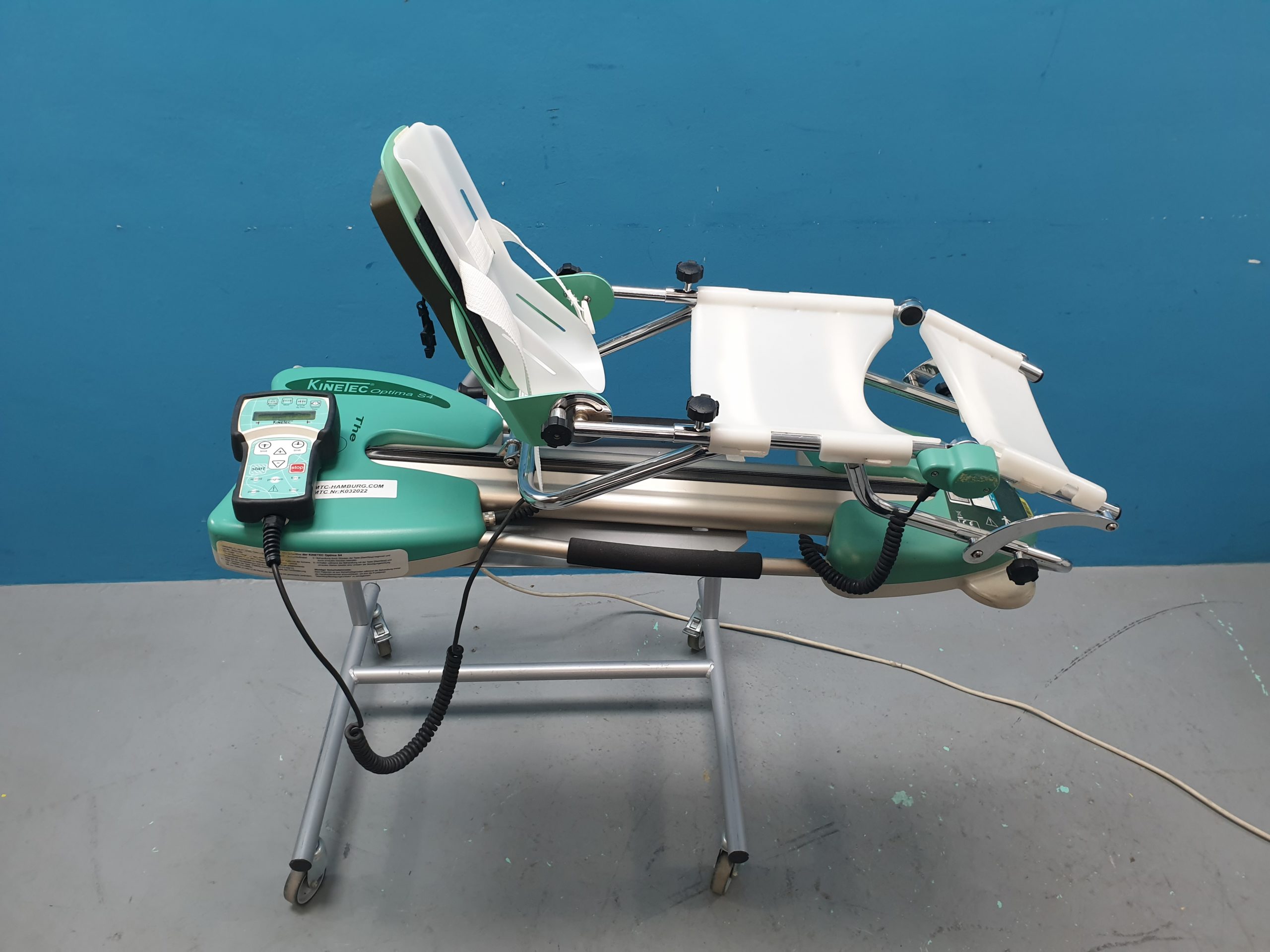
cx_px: 635
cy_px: 476
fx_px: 954
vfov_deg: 53.1
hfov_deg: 67.3
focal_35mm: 26
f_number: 2.4
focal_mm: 4.3
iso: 125
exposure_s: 1/50
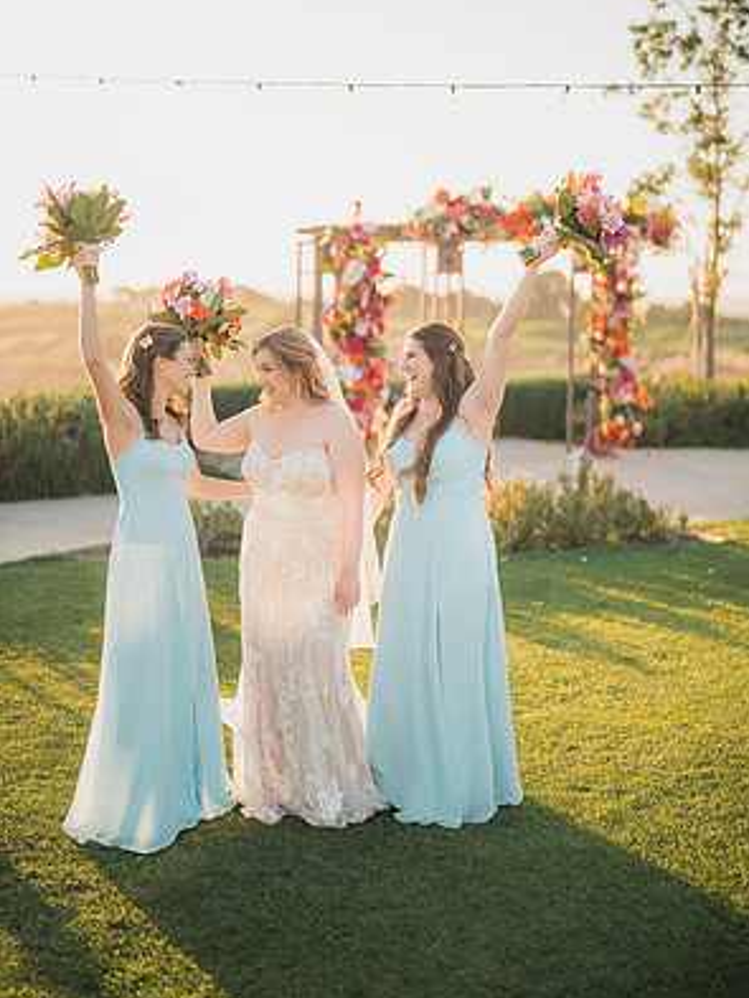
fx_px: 1586
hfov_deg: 26.6
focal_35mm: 55
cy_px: 442
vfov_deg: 34.9
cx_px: 378
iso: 200
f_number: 1.2
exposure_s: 1/3200
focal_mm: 50
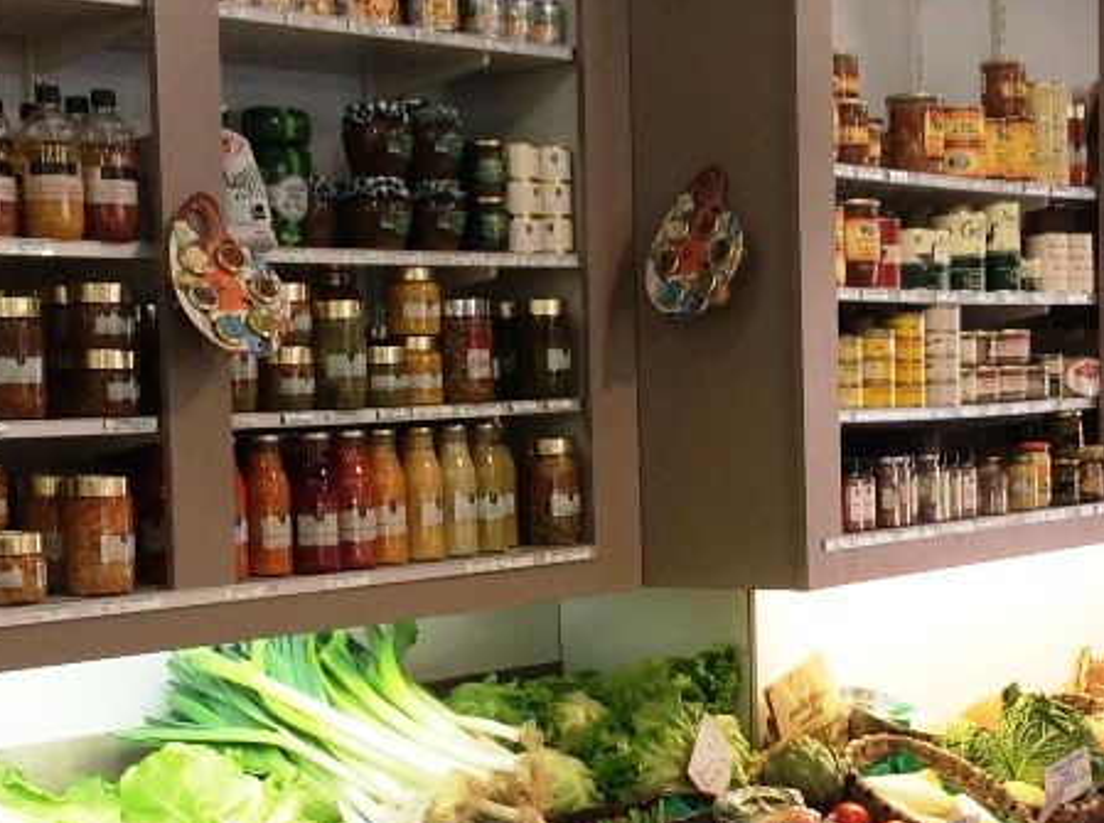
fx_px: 2324
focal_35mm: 73
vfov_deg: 20.1
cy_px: 502
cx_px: 652
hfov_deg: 26.7
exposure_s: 1/50
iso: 32
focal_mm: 3.3
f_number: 2.4
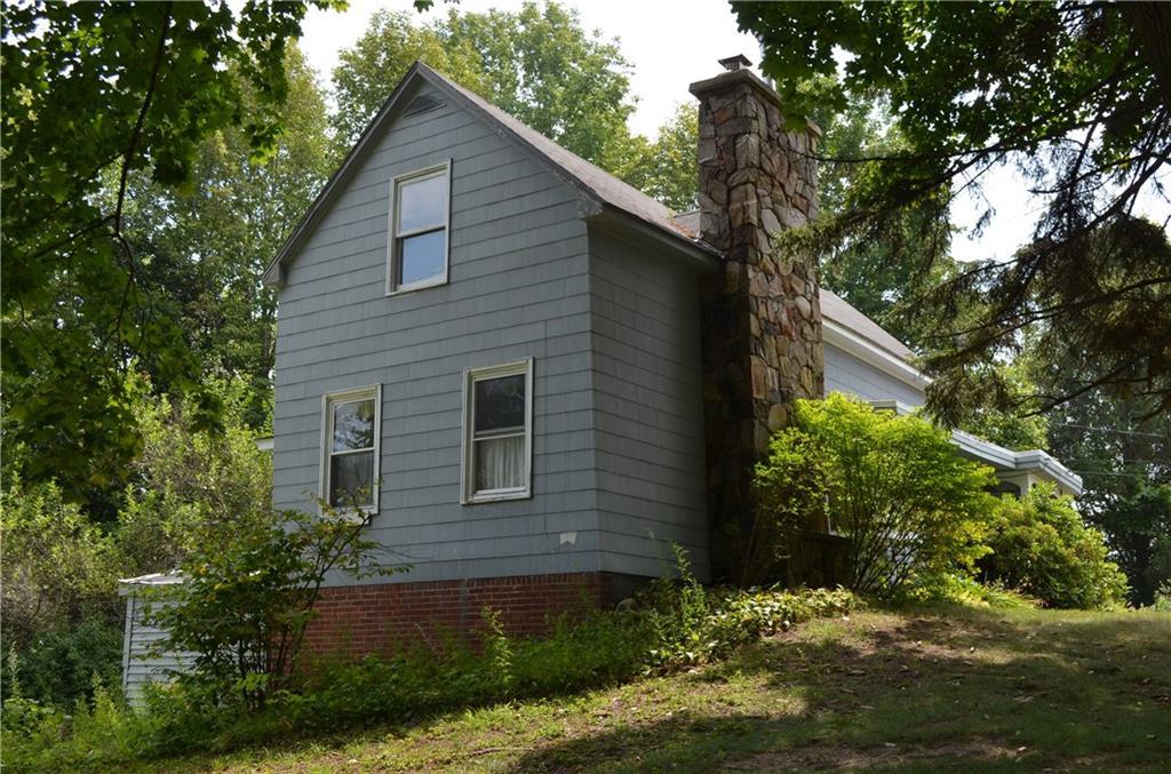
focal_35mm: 39
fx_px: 1265
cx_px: 586
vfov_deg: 34.0
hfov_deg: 49.7
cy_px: 387
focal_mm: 26
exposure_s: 1/250
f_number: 8
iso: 200
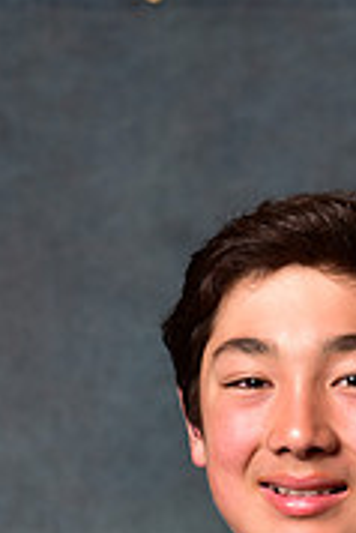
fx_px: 3375
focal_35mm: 228
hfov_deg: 6.0
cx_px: 304
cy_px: 722
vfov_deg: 8.9
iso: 100
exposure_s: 1/200
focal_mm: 70
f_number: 5
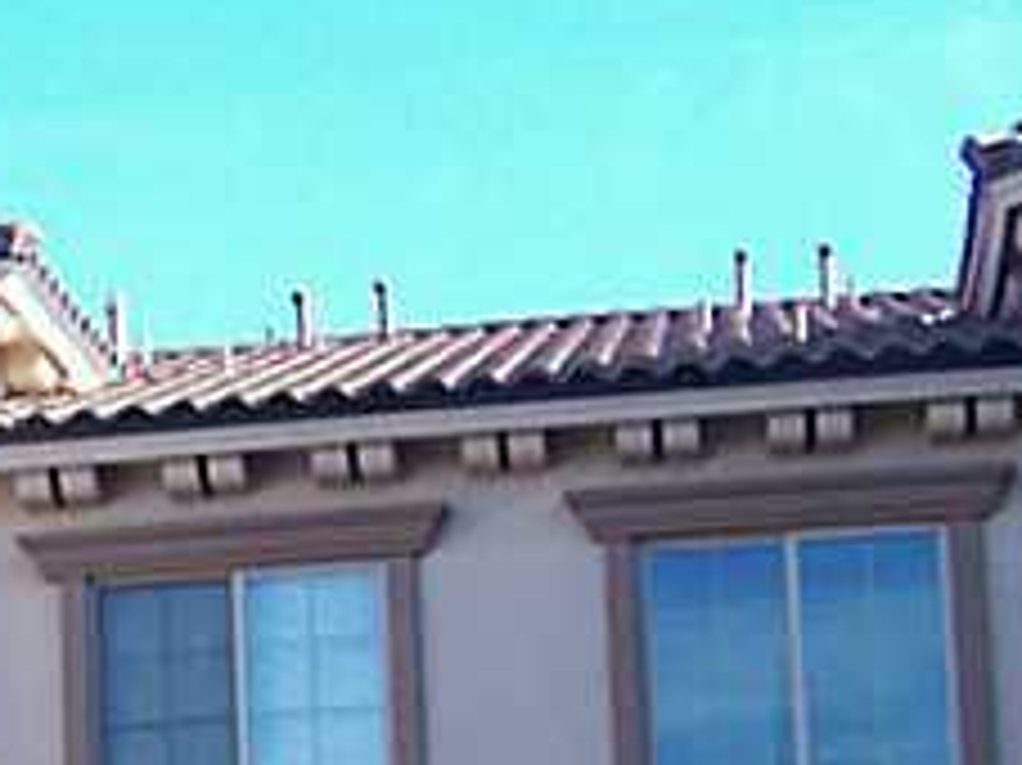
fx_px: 3541
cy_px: 1084
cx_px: -135
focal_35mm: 120
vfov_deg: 11.9
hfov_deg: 15.9
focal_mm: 5.6
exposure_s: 1/378
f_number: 2.7
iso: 80
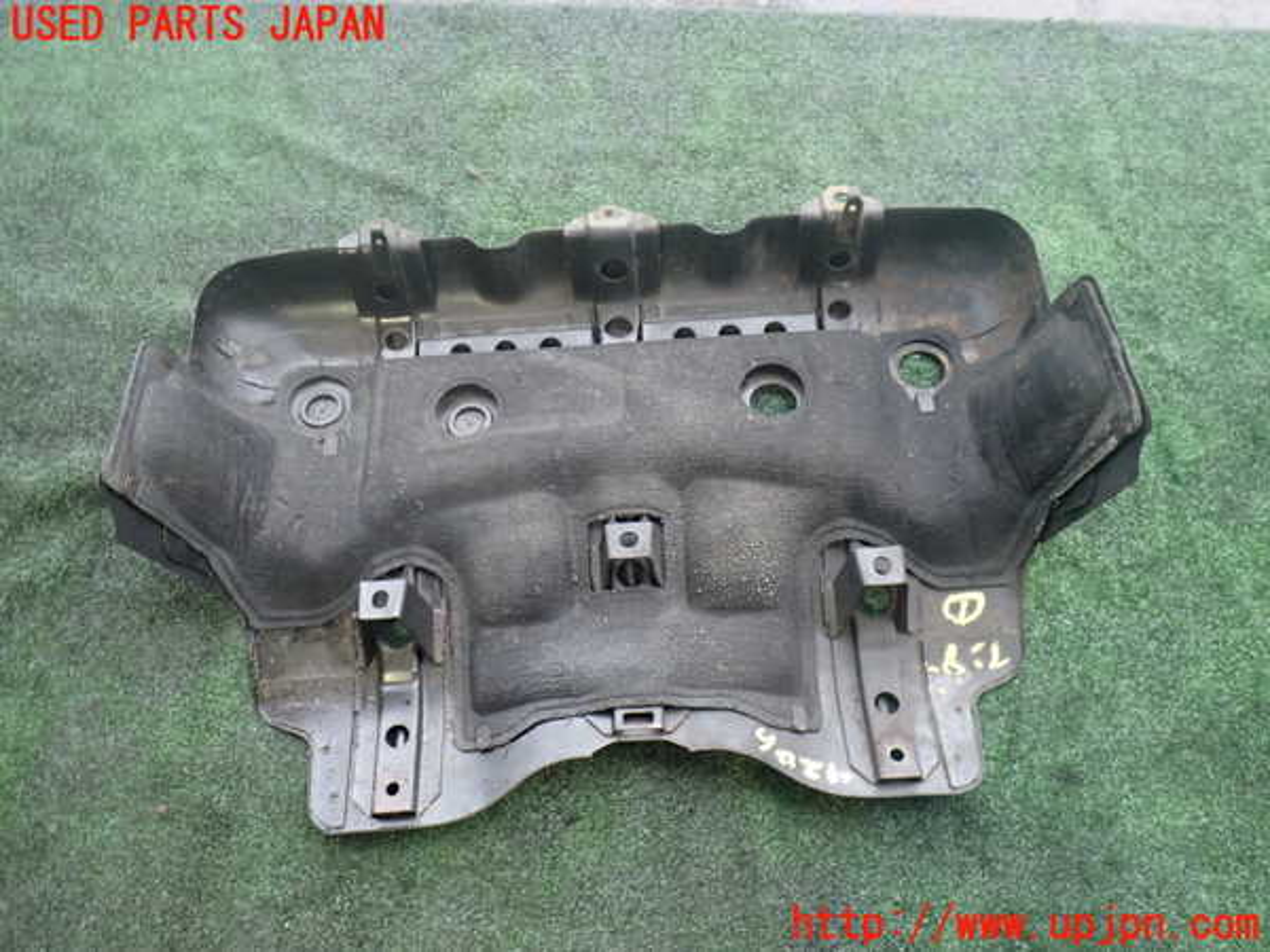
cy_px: 476
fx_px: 1101
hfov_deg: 60.0
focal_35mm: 30
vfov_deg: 46.8
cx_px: 635
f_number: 2.3
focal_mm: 5.4
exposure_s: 1/30
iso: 320
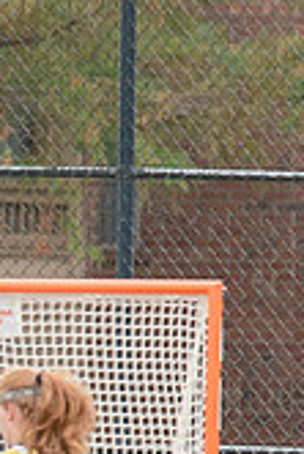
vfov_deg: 1.2
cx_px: -546
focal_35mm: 1789
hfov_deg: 0.8
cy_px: 691
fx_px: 22612
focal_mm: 200
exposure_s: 1/1250
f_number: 2.8
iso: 450
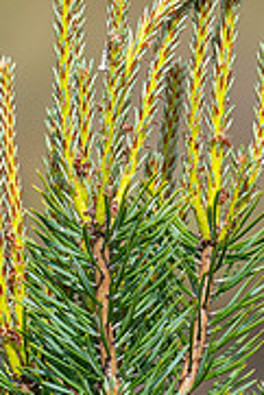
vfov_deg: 0.8
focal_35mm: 2544
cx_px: 237
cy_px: -118
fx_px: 27928
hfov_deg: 0.5
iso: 200
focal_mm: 300
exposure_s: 1/640
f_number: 5
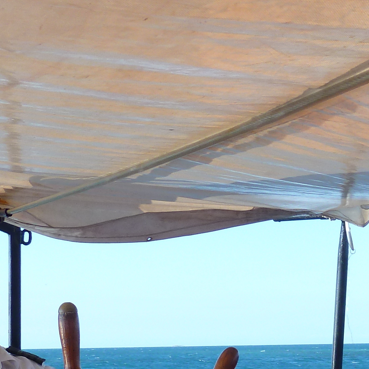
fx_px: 941
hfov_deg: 21.2
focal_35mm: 78
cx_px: 390
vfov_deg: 21.1
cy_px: 409
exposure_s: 1/250
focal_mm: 4.1
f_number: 4
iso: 80
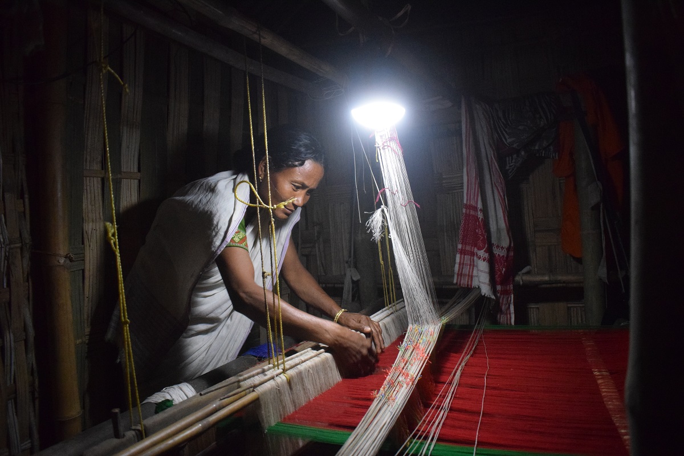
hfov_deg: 67.4
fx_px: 513
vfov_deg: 47.9
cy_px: 228
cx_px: 342
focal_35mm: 27
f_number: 3.5
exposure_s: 1/60
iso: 5000
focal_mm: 18
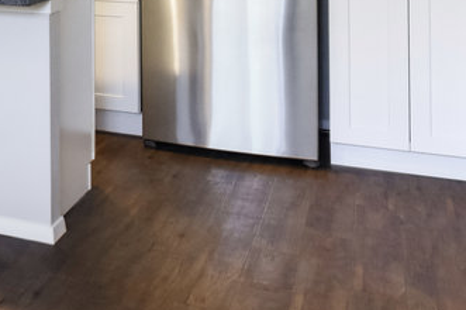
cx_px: -187
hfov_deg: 25.3
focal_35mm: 65
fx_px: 841
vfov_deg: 19.2
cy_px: -104
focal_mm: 14
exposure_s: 1/20
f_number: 8
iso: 2000
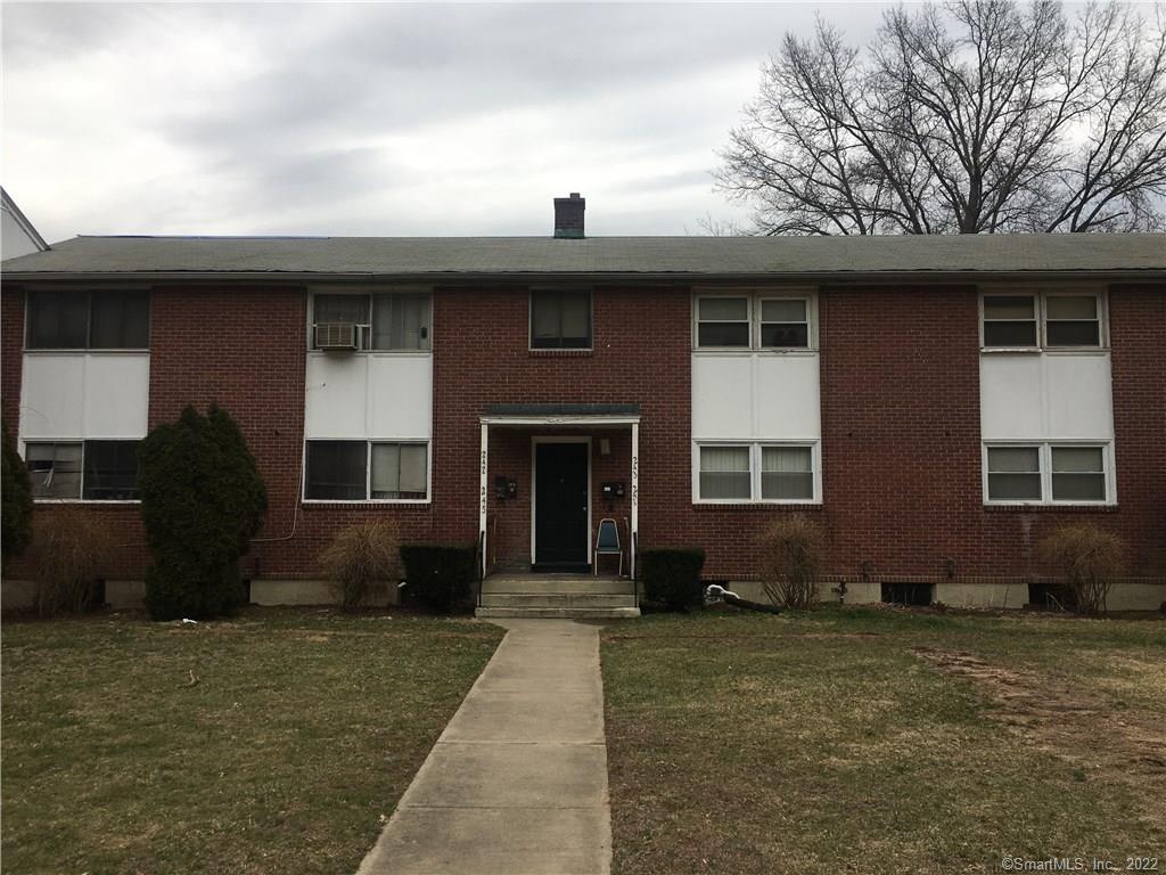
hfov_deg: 61.7
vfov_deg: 48.2
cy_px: 438
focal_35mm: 29
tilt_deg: +4.9
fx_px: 977
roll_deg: -1.3
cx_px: 583
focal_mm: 4.15
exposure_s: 1/620
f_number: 2.2
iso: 25
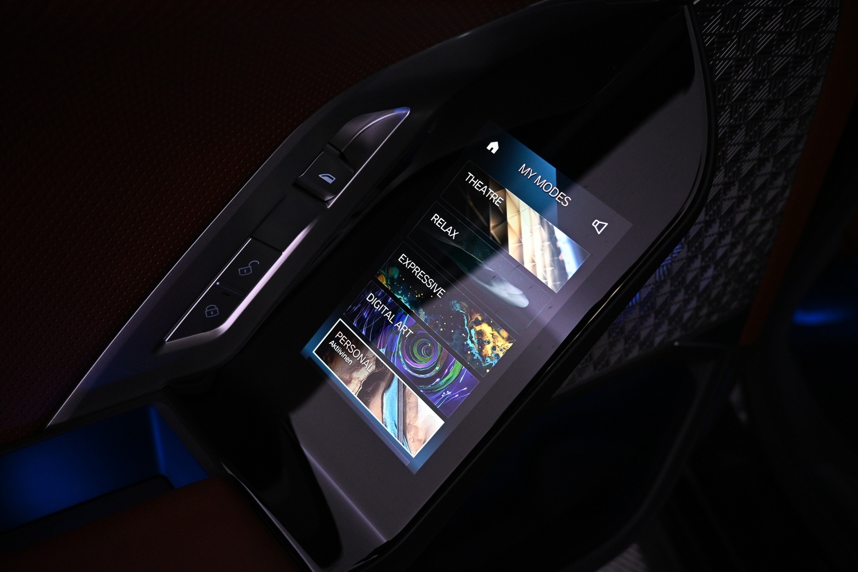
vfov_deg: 53.1
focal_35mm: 24
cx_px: 429
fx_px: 572
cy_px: 286
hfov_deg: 73.7
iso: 1600
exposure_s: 1/80
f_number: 3.5
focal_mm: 16
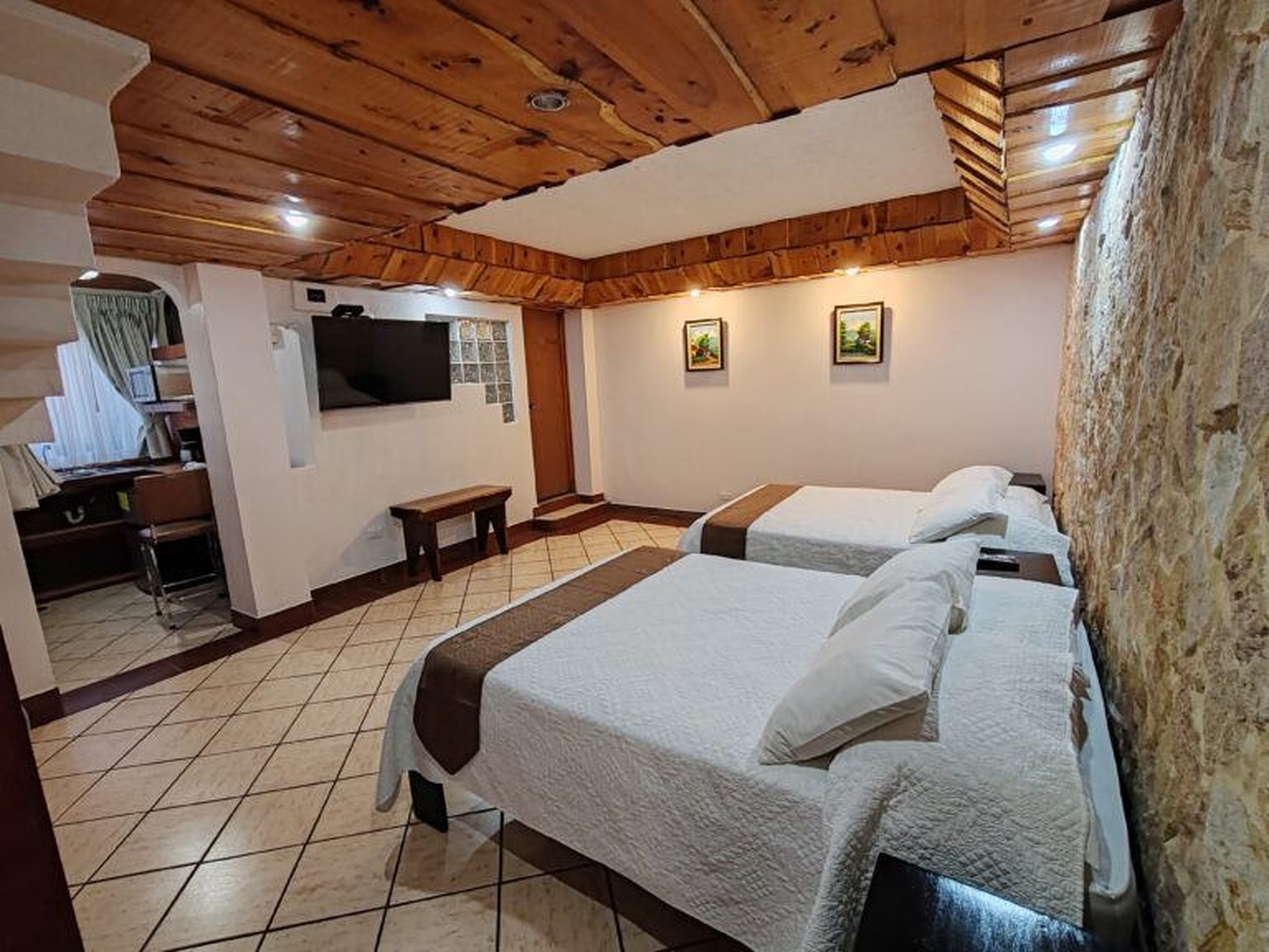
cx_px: 634
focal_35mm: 16
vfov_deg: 78.1
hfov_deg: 94.5
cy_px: 476
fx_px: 587
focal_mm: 1.96
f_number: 2.2
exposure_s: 1/33
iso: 125
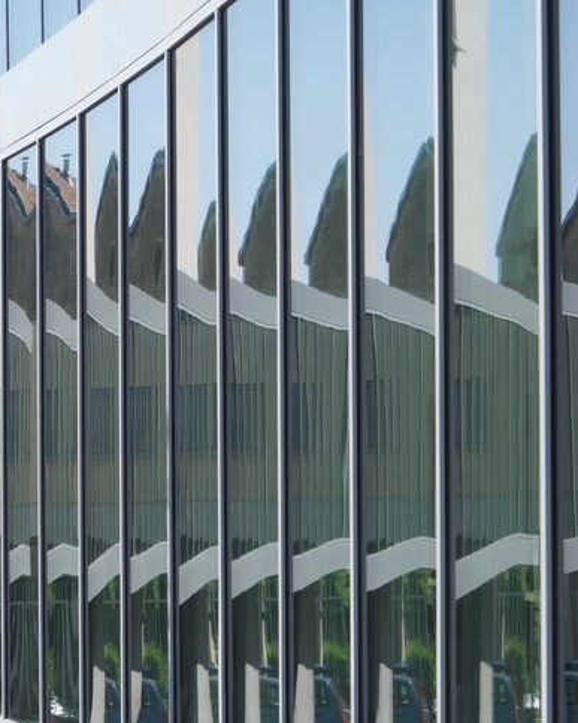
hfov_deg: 9.4
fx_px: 3358
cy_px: 589
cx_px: -418
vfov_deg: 12.2
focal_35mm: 157
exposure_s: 1/200
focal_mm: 60
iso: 100
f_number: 8
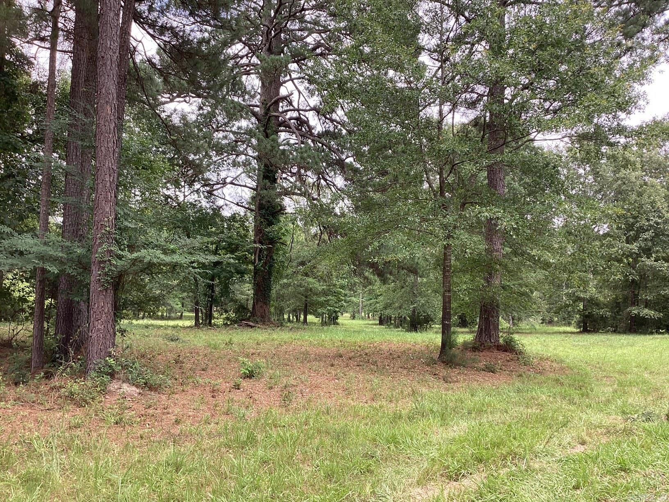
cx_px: 334
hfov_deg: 58.4
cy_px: 251
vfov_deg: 45.4
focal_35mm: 31
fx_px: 599
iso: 25
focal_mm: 3.3
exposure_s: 1/123
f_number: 2.4
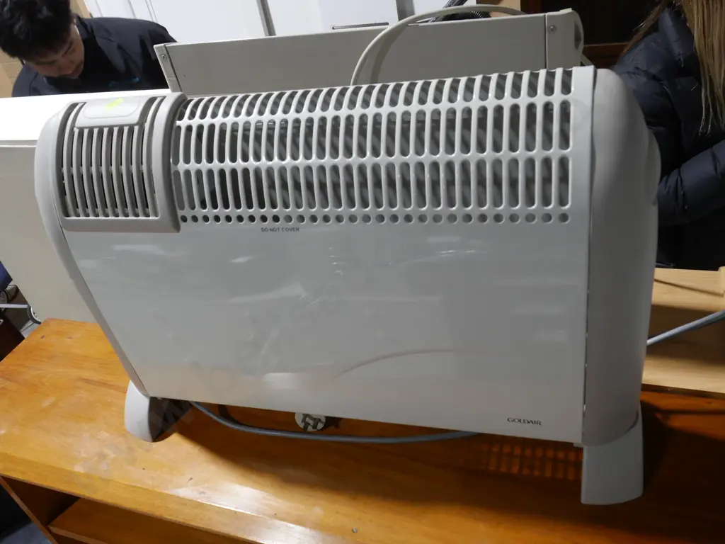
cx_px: 362
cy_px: 272
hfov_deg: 63.4
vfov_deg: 49.7
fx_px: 586
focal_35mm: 28
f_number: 7.1
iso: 1000
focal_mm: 14
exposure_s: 1/60
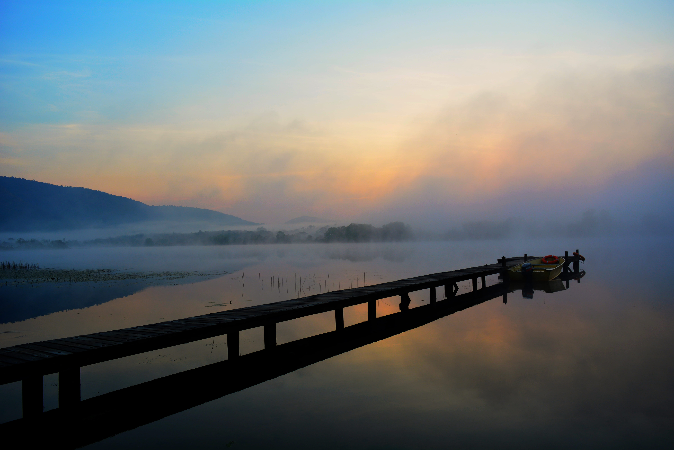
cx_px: 337
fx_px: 505
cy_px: 225
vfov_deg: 47.9
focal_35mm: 27
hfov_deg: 67.4
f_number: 5
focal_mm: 18
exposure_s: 1/100
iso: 140
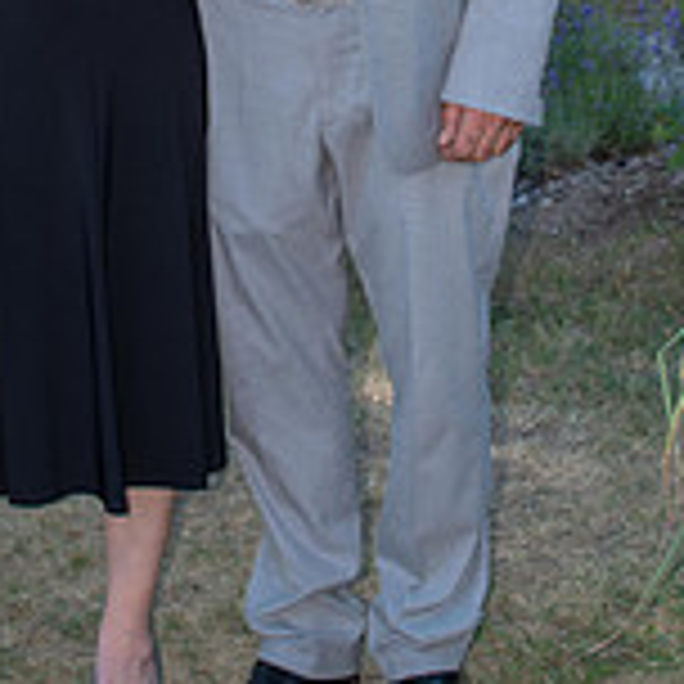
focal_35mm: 136
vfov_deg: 12.6
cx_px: 180
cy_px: -50
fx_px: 3040
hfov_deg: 12.8
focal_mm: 36
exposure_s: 1/125
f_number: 5.6
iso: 140
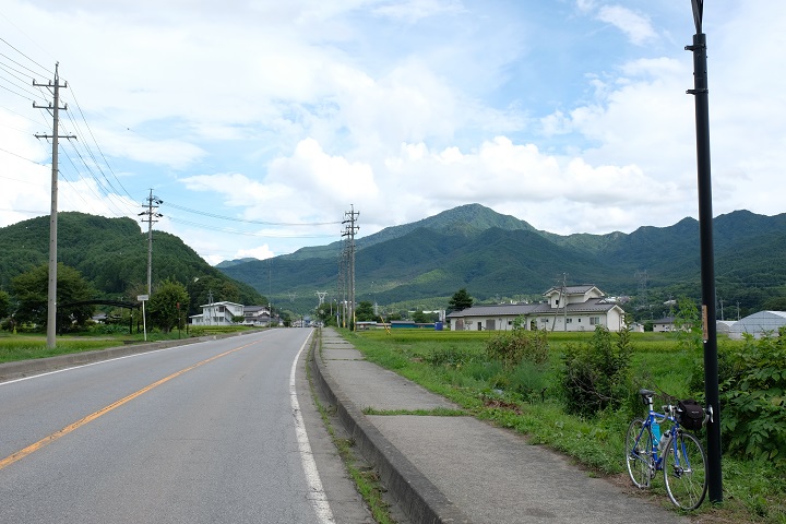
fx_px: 851
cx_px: 393
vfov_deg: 34.2
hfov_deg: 49.6
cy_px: 262
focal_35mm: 39
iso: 200
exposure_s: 1/200
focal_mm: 25.7
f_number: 8
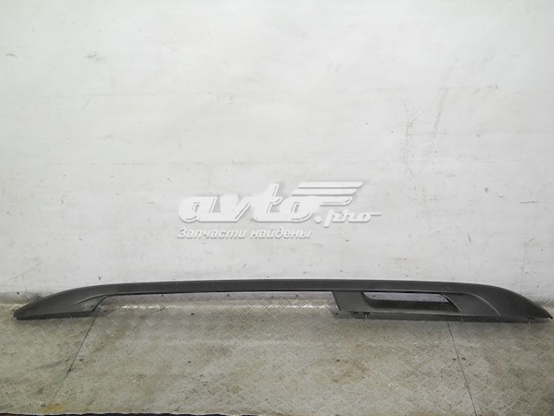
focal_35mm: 41
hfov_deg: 45.8
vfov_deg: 35.1
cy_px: 208
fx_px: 656
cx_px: 277
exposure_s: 1/30
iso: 125
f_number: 3.1
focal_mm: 6.72
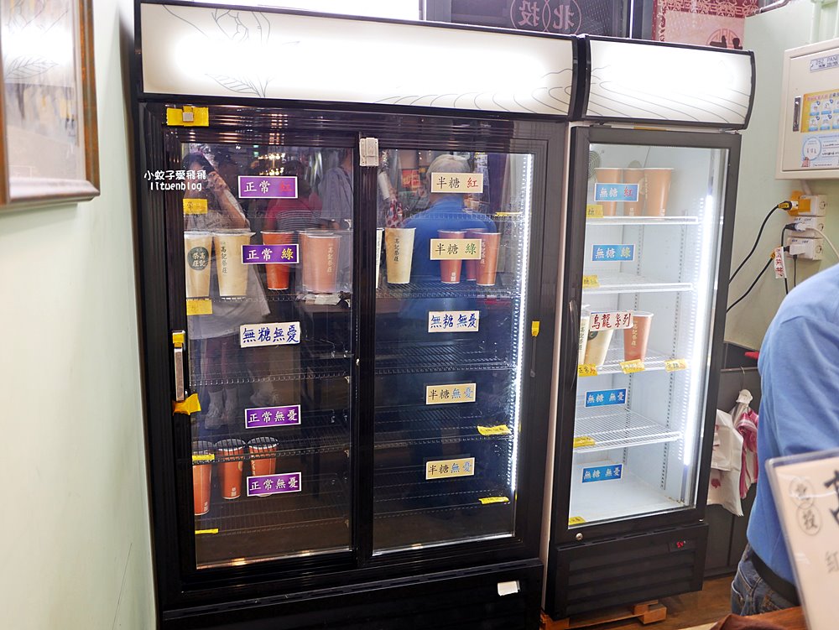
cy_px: 315
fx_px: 679
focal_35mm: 28
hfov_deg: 63.4
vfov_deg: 49.8
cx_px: 420
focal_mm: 14
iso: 250
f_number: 2.5
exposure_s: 1/60
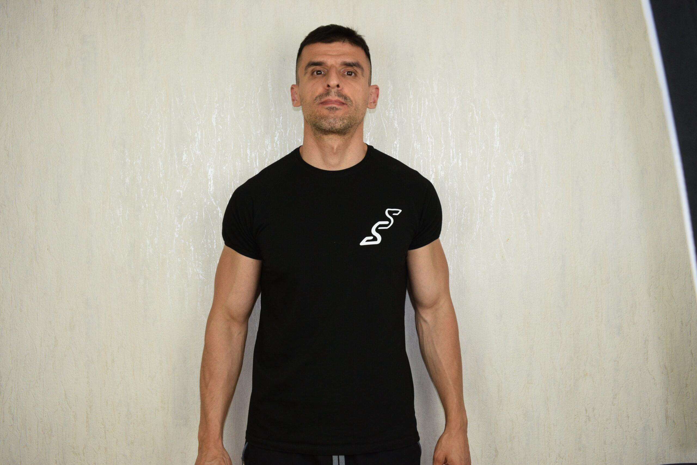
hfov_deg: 53.1
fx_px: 697
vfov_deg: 36.9
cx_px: 348
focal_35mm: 36
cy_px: 232
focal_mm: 24
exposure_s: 1/125
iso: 800
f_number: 5.6
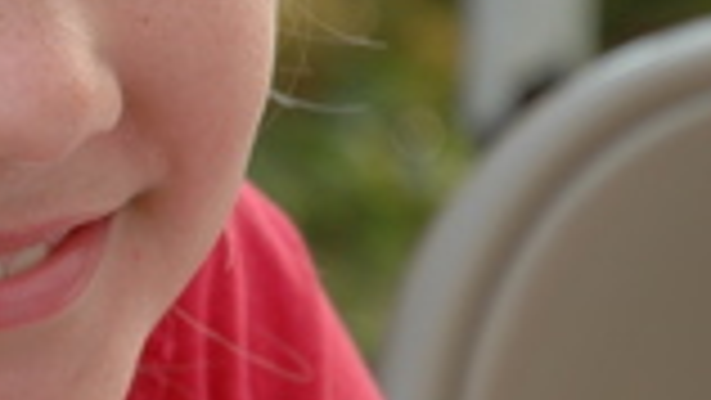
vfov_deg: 2.7
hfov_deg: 4.8
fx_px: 8392
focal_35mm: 445
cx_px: -81
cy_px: 137
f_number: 4.5
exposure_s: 1/80
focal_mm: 70
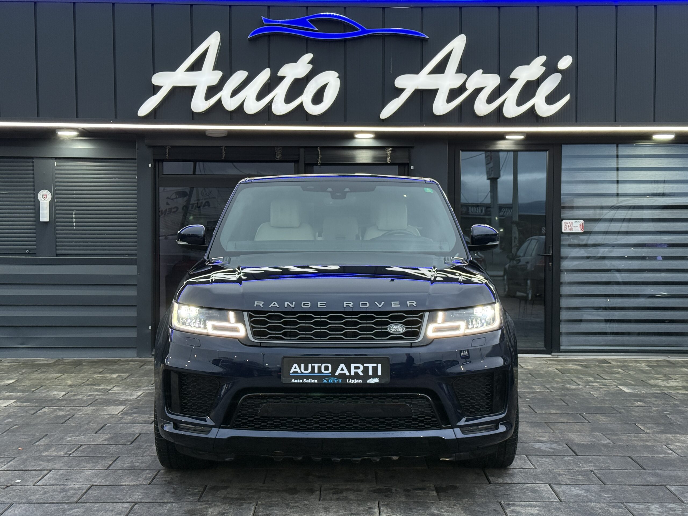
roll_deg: +0.0
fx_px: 954
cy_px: 258
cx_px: 344
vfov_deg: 30.3
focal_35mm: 48
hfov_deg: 39.7
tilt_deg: -1.3
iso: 200
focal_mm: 6.76
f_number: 1.78
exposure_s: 1/71
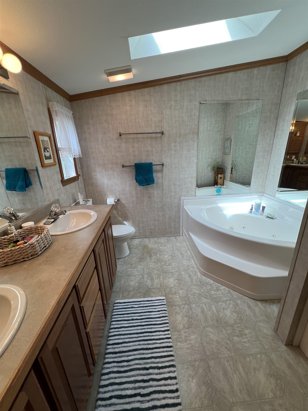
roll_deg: +2.6
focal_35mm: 13
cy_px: 206
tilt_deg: -17.6
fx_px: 154
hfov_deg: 89.9
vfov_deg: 106.2
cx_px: 154
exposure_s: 1/120
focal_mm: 1.57
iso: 64
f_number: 1.8
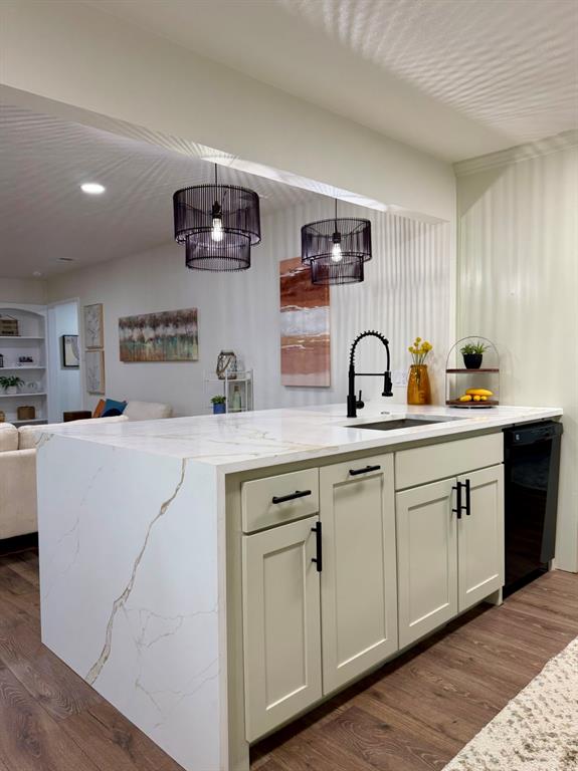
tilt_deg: -2.4
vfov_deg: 71.6
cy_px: 386
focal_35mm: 24
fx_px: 535
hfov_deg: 56.8
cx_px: 289
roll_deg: +2.4
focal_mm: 6.76
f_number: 1.78
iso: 125
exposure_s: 1/120
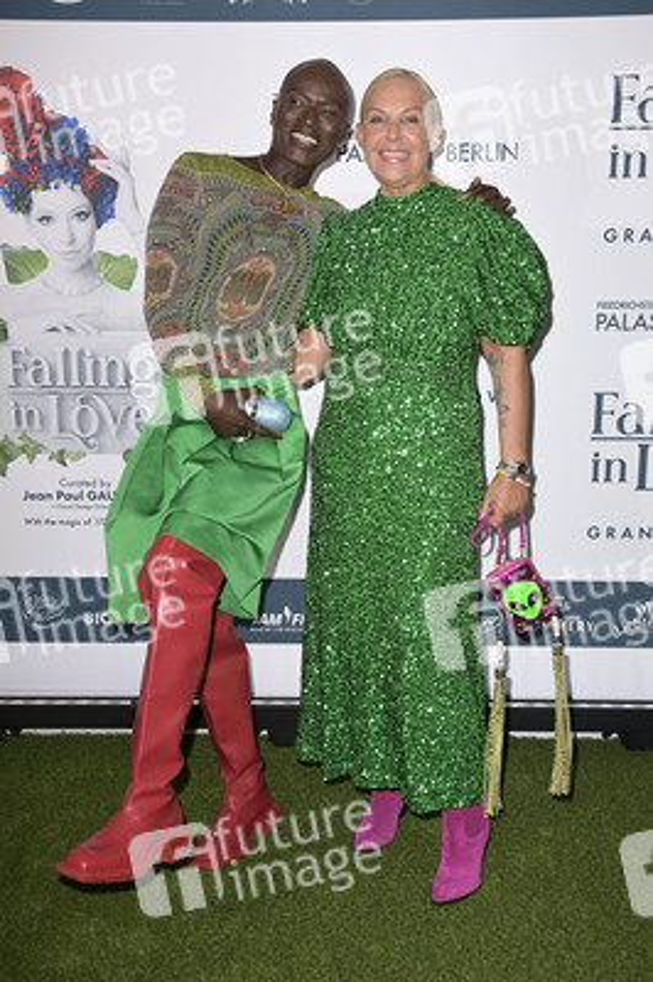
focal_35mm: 40
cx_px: 326
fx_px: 1090
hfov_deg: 33.3
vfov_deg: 48.5
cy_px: 491
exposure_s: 1/250
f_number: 5.6
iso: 640
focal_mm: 40
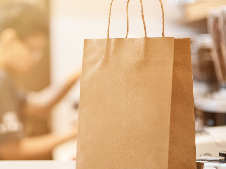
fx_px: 777
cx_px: 69
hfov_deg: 16.5
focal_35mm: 119
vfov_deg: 12.4
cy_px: 98
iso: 400
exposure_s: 1/160
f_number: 1.6
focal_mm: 85
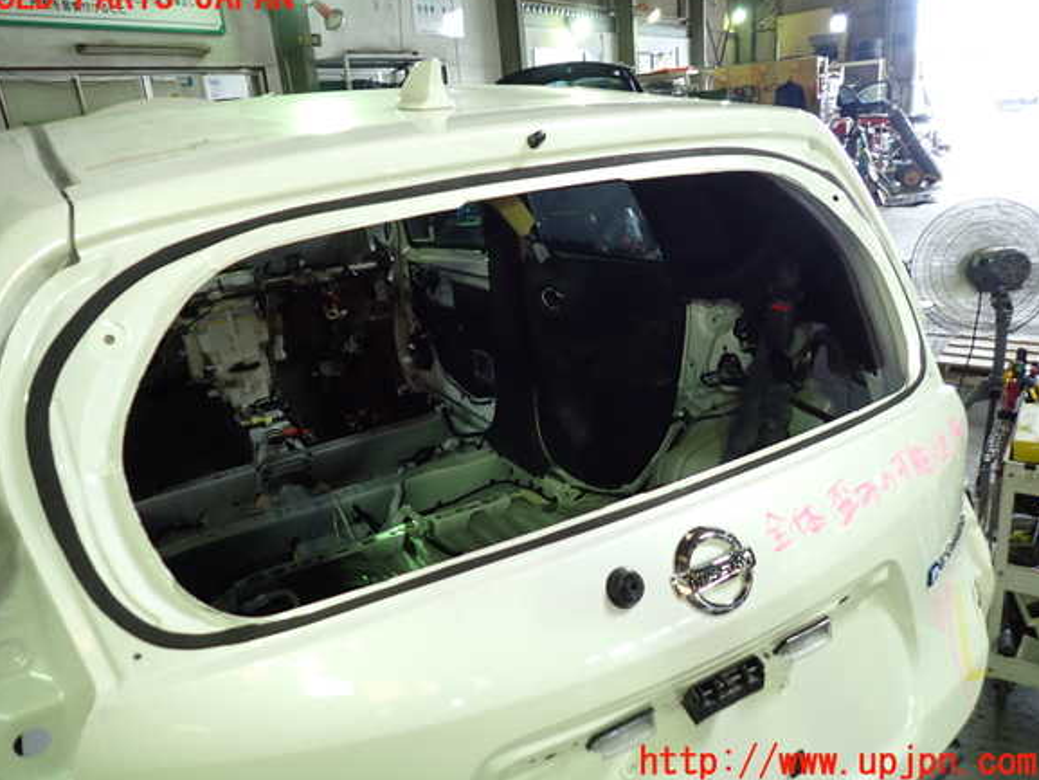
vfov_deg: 53.1
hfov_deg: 67.3
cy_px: 380
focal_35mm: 26
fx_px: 781
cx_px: 506
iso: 200
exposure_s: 1/50
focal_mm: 4.5
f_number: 2
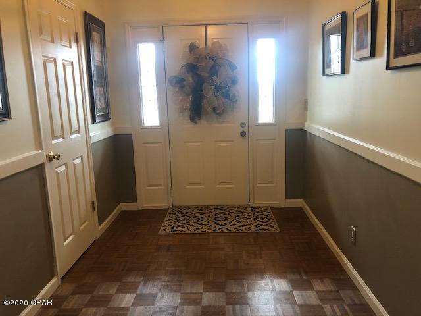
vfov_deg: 49.7
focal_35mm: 28
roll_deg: +1.0
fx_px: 341
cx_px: 210
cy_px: 158
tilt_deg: -11.3
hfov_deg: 63.4
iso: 40
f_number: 1.8
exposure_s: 1/20
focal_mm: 3.99
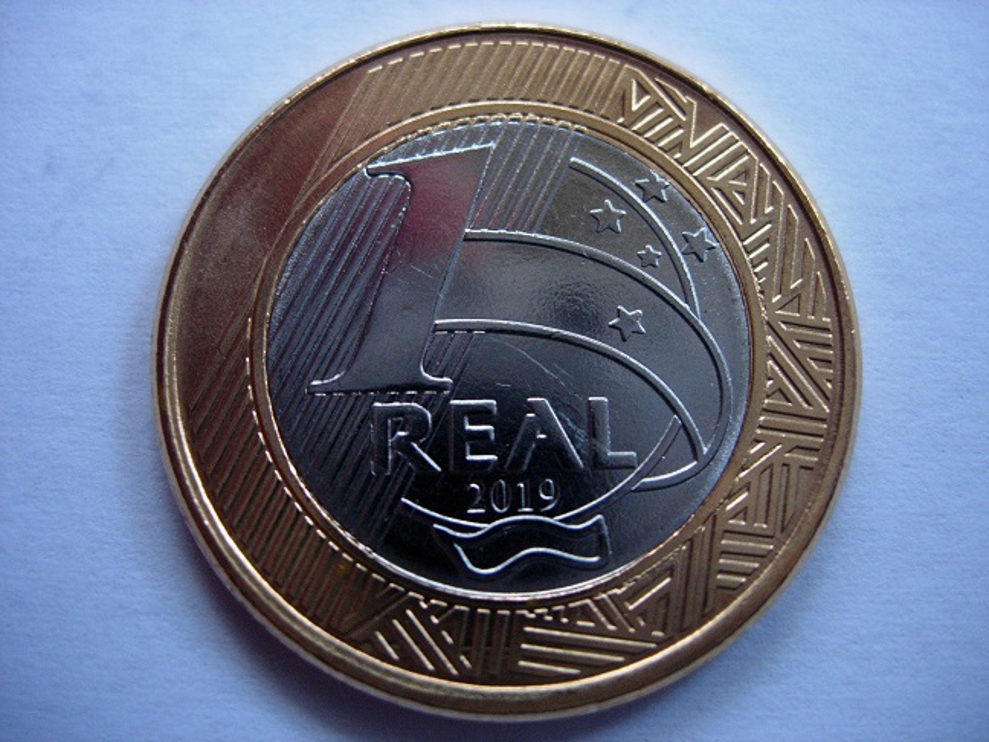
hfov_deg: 49.0
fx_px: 1086
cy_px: 371
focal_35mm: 38
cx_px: 494
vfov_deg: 37.7
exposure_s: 1/32
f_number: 2.8
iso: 188
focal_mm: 7.8
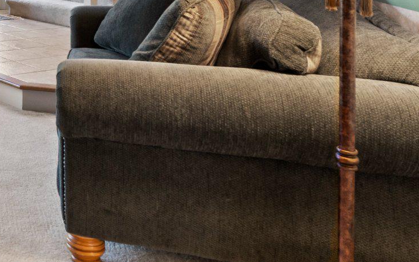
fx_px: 582
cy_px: -52
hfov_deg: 30.5
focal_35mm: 51
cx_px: -135
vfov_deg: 23.2
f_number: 8
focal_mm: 18
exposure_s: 1/8
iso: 500
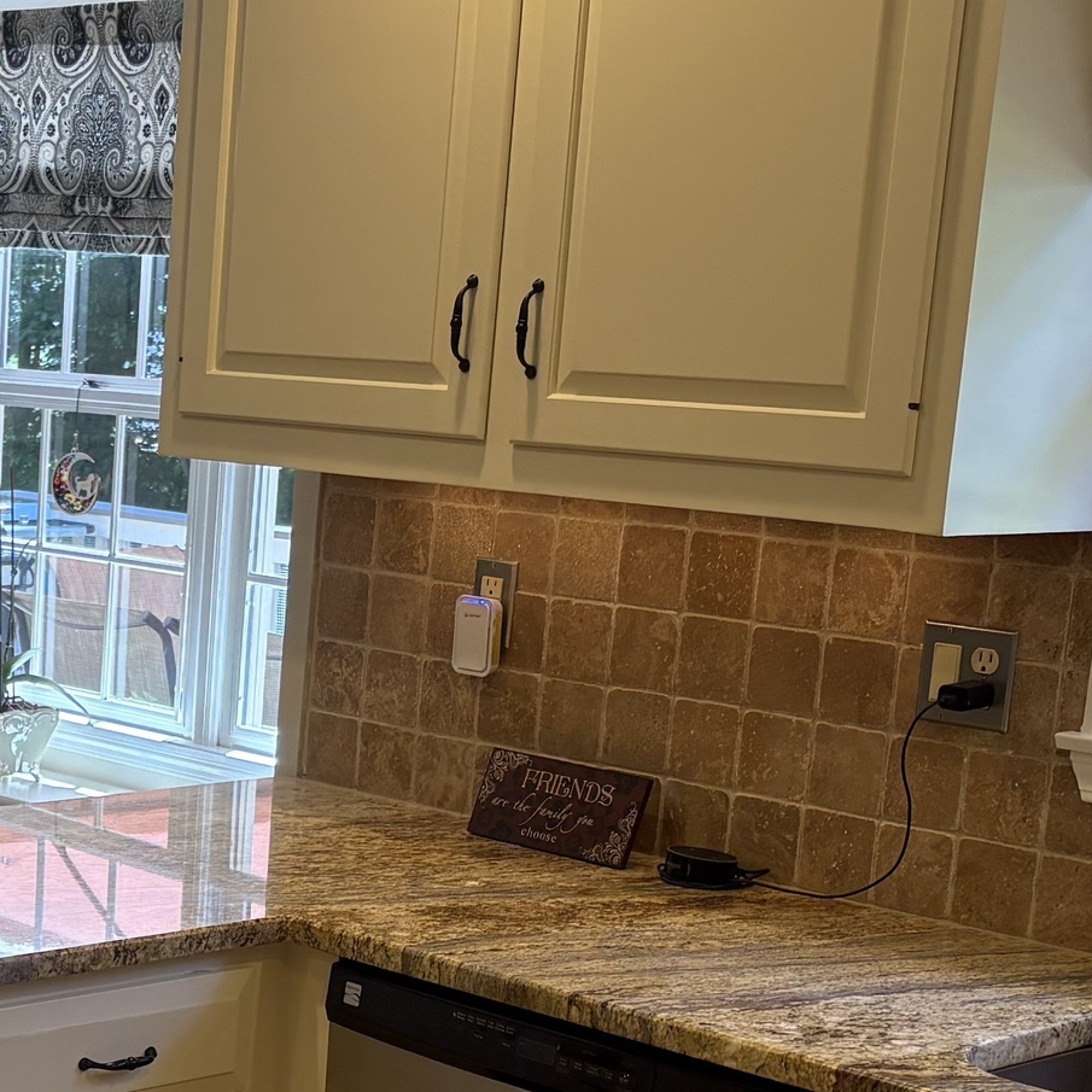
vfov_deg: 21.9
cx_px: -41
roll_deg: -1.9
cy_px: 874
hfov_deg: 21.3
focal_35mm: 78
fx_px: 2784
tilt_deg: -13.0
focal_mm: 5.96
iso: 80
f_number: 1.6
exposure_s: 1/182
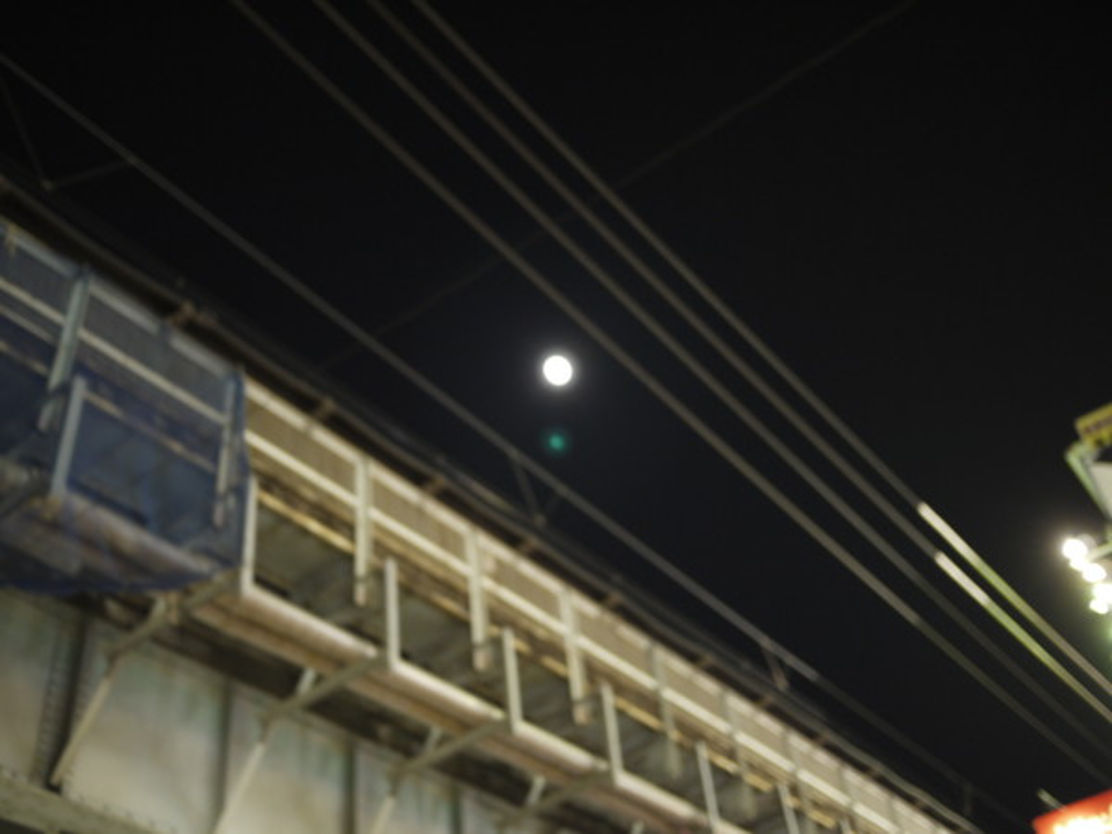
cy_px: 417
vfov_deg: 36.0
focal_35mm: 40
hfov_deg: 46.8
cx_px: 556
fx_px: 1285
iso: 400
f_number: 1.7
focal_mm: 20
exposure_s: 1/15
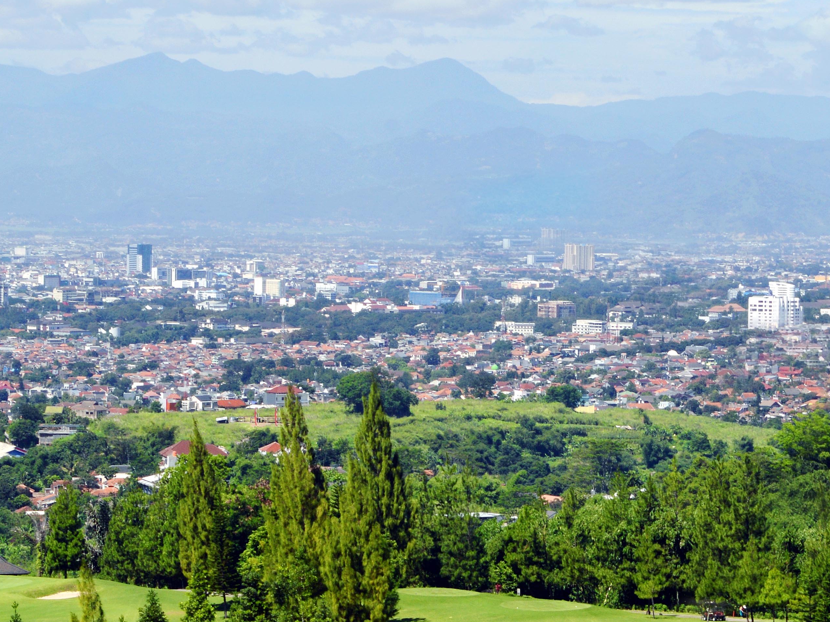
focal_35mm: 170
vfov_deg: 8.7
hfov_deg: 11.6
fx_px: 4076
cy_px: 409
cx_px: 524
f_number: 18
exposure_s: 1/100
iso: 100
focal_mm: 50
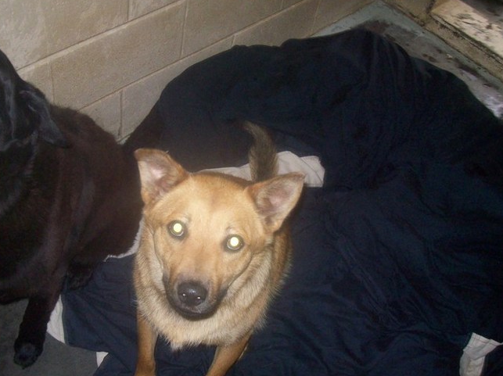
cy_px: 176
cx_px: 226
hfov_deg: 43.8
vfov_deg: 33.5
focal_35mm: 43
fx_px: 624
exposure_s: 1/64
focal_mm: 6
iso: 200
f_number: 2.7
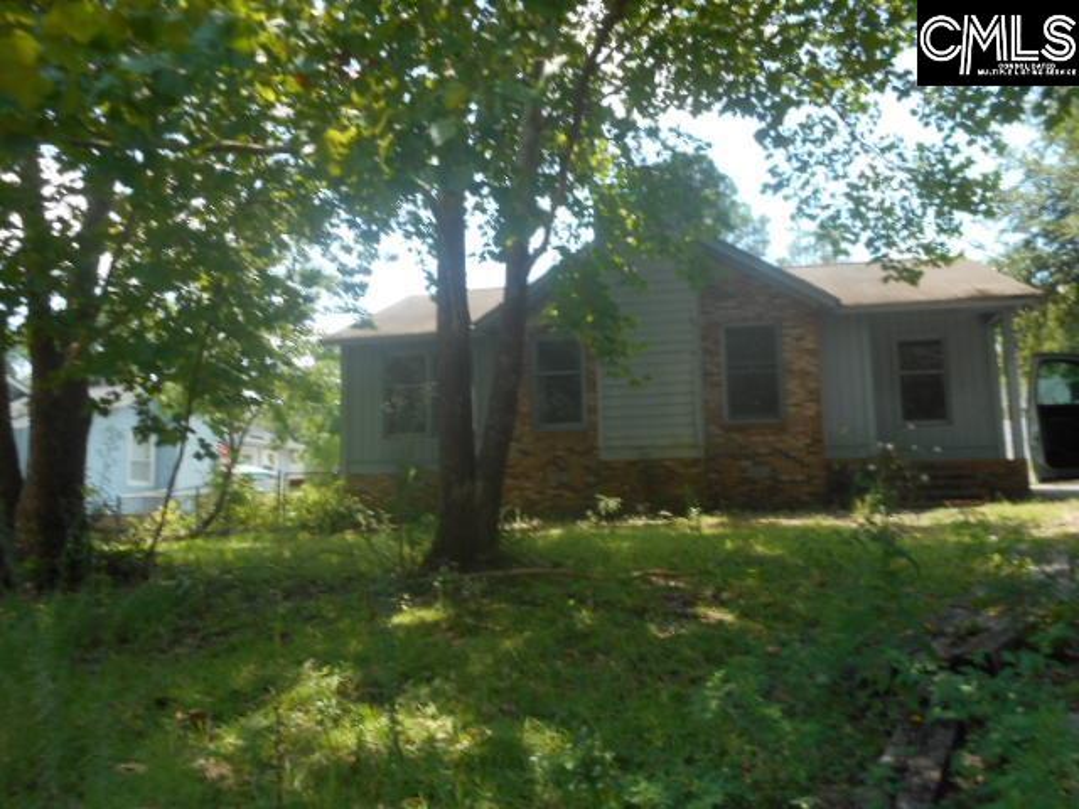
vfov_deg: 48.2
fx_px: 904
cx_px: 540
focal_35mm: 29
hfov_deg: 61.7
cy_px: 404
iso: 80
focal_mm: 5.2
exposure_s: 1/160
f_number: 4
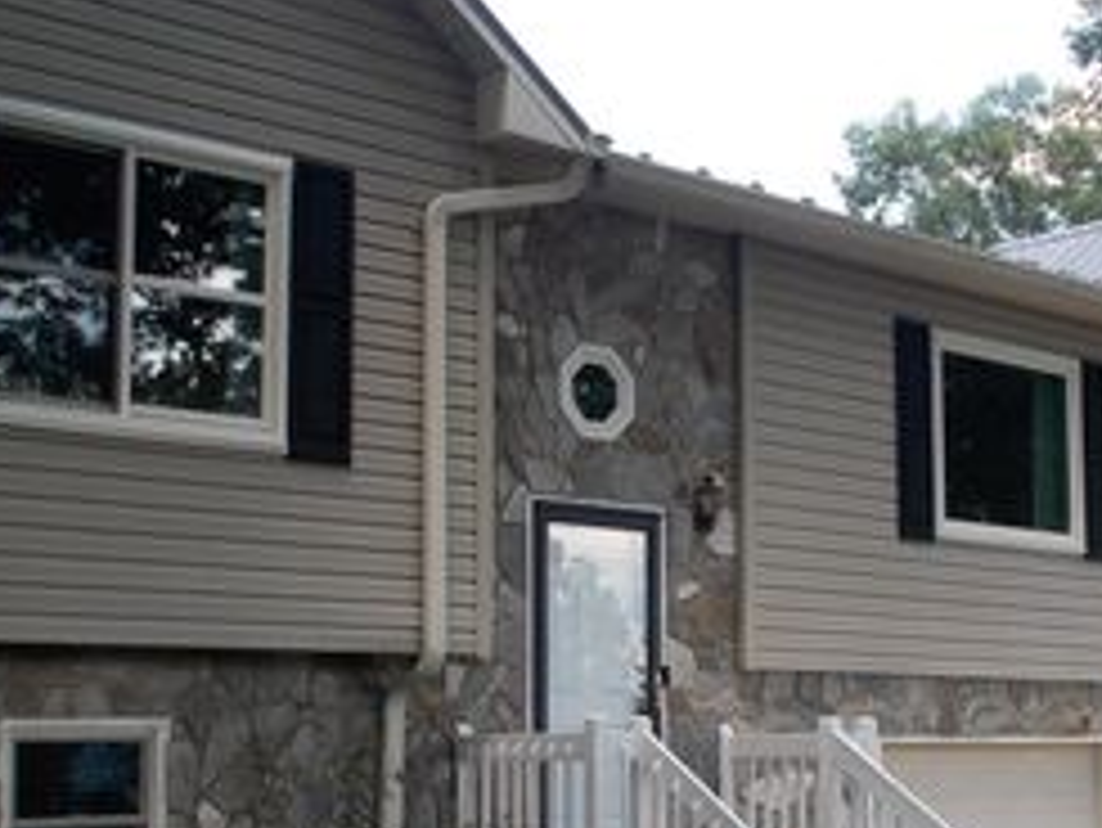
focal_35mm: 55
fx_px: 1752
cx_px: 630
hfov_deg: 34.9
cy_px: 578
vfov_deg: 26.4
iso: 80
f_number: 3.2
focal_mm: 4.8
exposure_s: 1/160
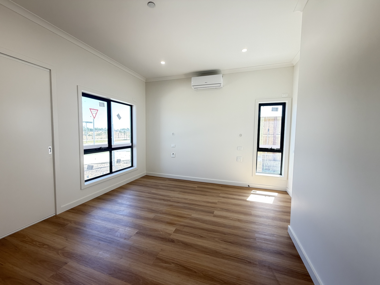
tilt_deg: -4.1
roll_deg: +0.1
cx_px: 190
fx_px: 154
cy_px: 142
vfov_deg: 85.7
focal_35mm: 14
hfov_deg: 102.1
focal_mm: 2.22
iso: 125
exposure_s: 1/100
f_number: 2.2
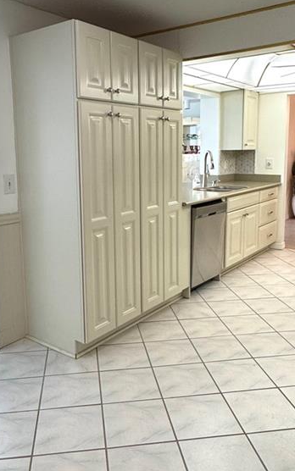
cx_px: 127
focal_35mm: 32
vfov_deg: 59.5
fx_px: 411
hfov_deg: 39.4
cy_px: 208
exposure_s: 1/120
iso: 160
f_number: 2.2
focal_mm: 2.22
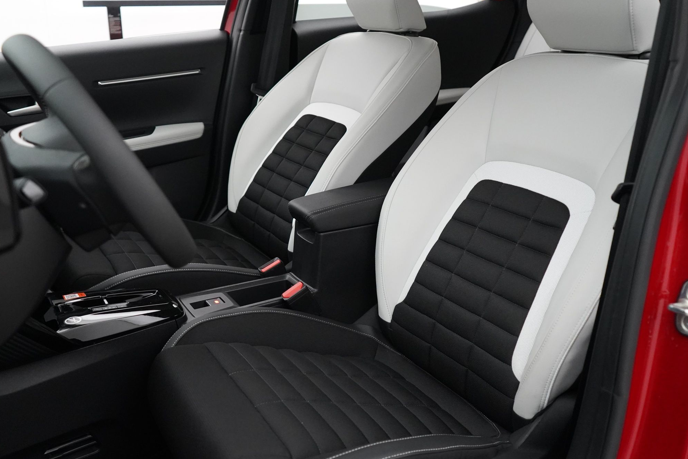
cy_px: 207
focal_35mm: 35
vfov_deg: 37.8
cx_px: 337
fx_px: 669
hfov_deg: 54.4
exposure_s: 1/160
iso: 6400
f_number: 3.5
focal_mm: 28
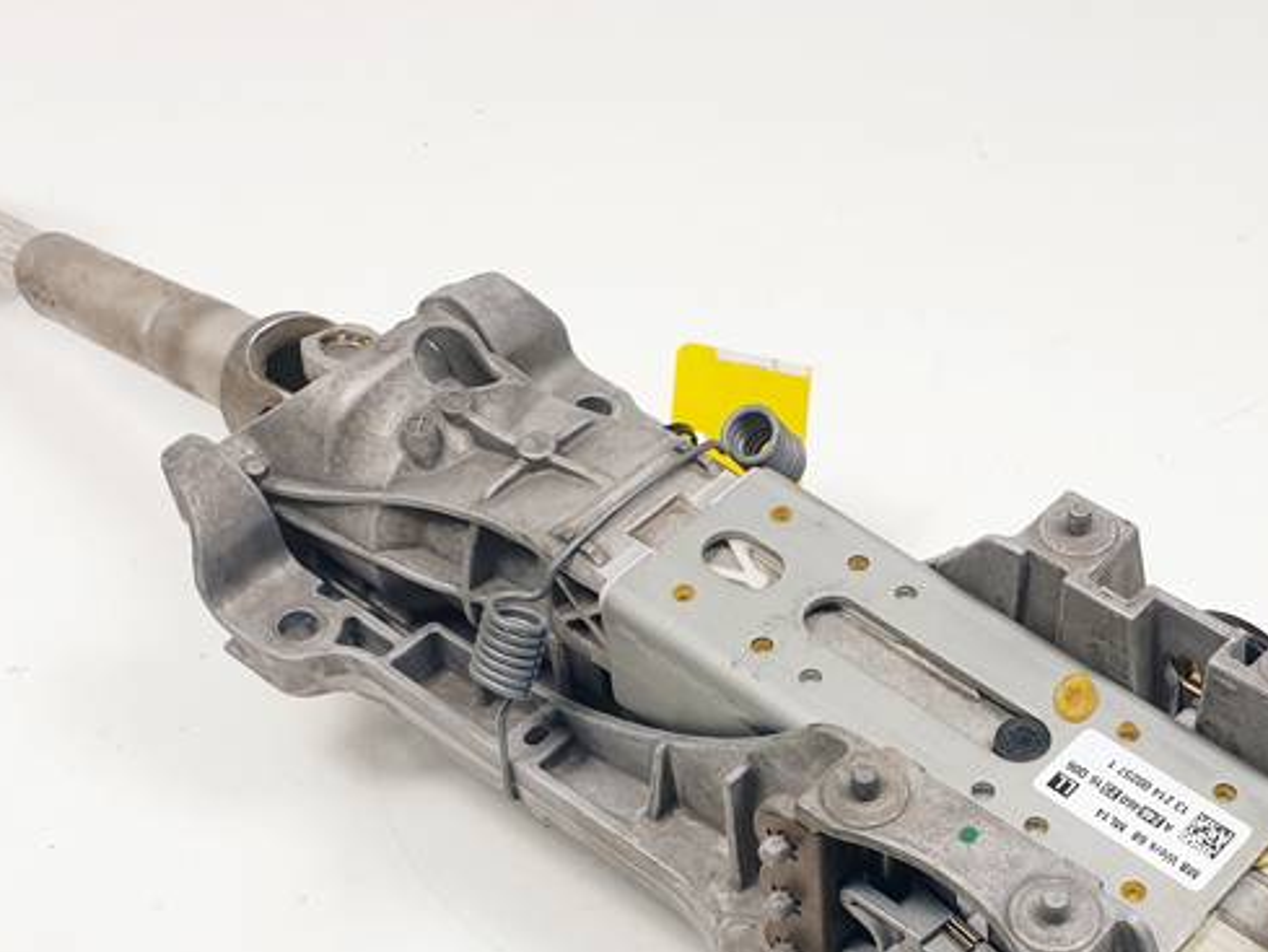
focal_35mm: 51
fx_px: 1869
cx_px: 926
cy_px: 869
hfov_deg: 36.7
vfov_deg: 27.5
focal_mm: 4.3
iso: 50
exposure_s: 1/248
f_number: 2.4
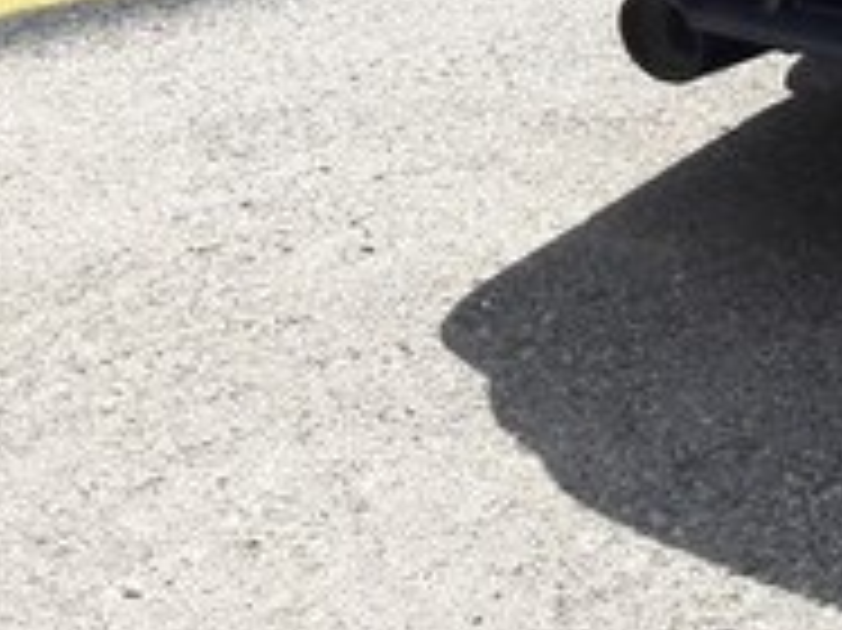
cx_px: 1360
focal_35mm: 99
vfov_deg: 13.7
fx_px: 2407
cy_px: -412
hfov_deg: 17.3
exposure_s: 1/346
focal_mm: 3.7
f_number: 1.9
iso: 40
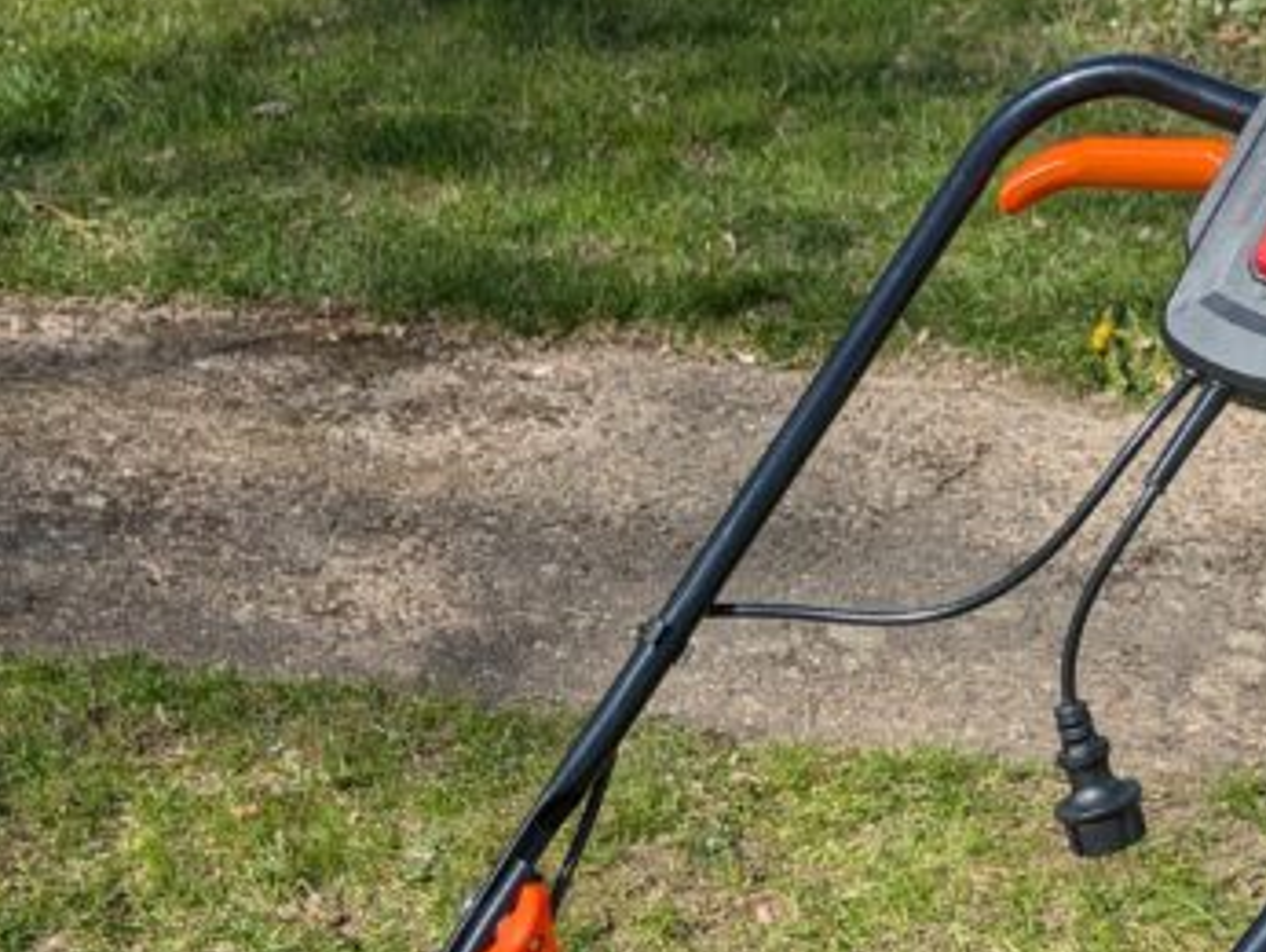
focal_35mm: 74
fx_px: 2708
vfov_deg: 18.8
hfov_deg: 26.3
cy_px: 1159
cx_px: 556
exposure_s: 1/2092
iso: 40
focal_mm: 5.43
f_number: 1.89
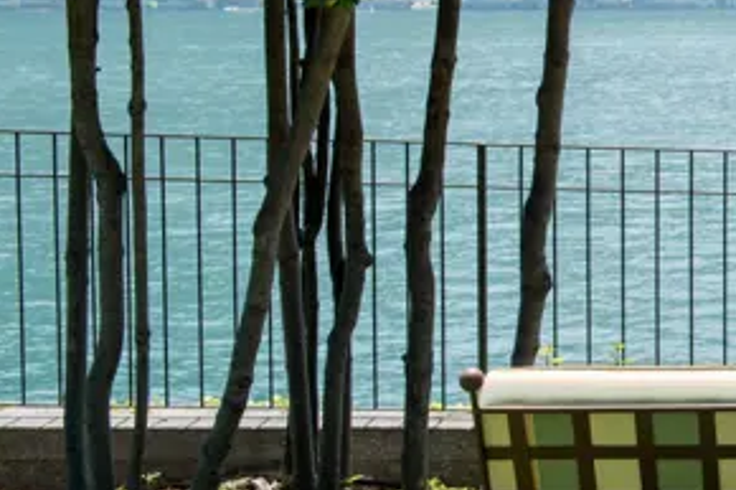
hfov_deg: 16.9
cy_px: 170
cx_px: 1091
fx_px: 2248
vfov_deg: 12.4
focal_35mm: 110
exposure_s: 1/200
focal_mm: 35
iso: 125
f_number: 7.1
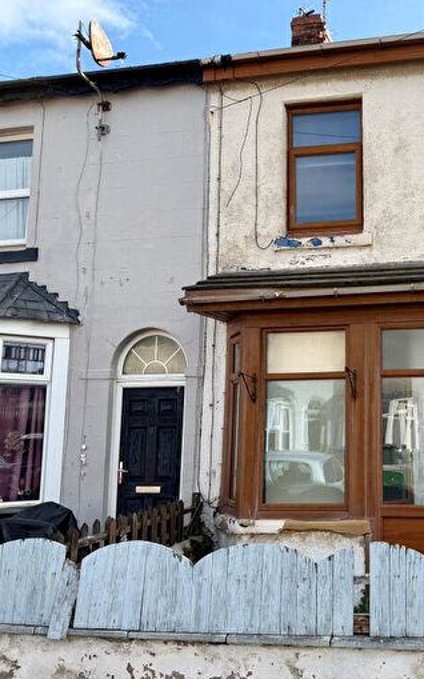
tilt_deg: +7.0
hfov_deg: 34.2
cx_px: 383
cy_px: 334
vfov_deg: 55.3
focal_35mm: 35
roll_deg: +0.6
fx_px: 647
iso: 80
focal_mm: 6.76
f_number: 1.78
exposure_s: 1/1901
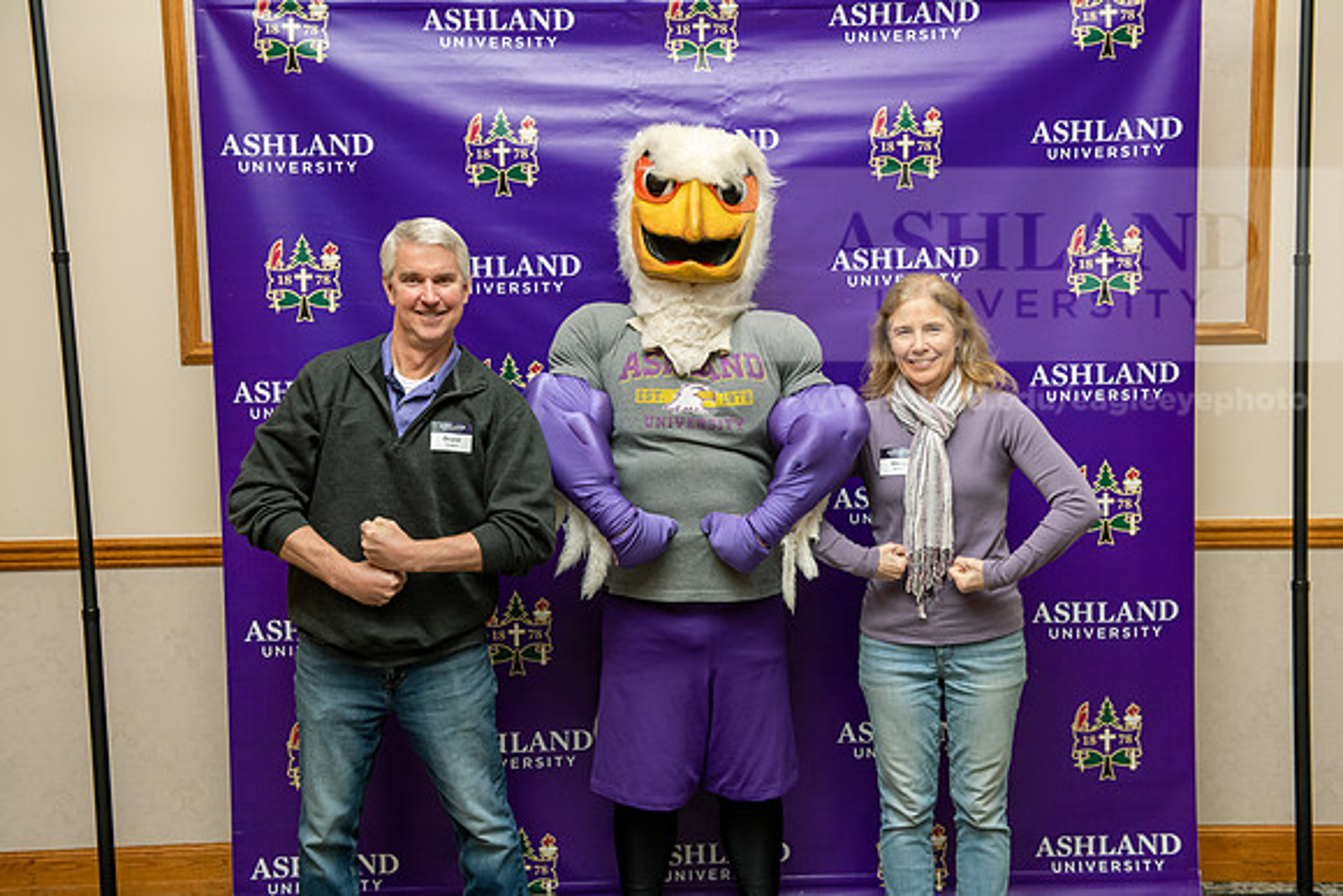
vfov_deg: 29.9
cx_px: 672
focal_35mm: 45
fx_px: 1679
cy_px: 448
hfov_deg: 43.6
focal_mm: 45
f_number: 4.5
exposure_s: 1/160
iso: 800
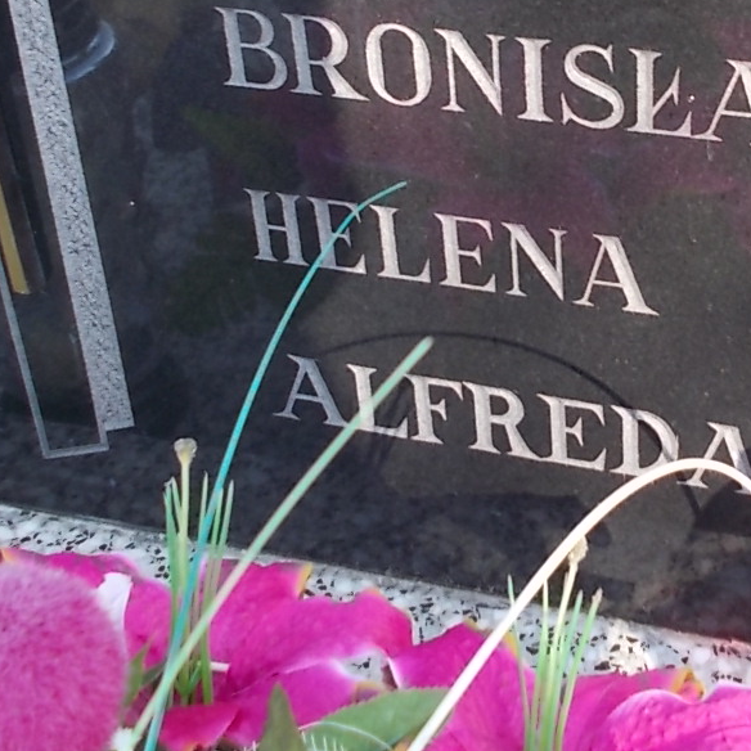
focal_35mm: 63
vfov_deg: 26.4
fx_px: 1546
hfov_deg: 26.9
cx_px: 581
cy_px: 77
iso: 80
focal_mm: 4.6
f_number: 3.2
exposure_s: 1/125
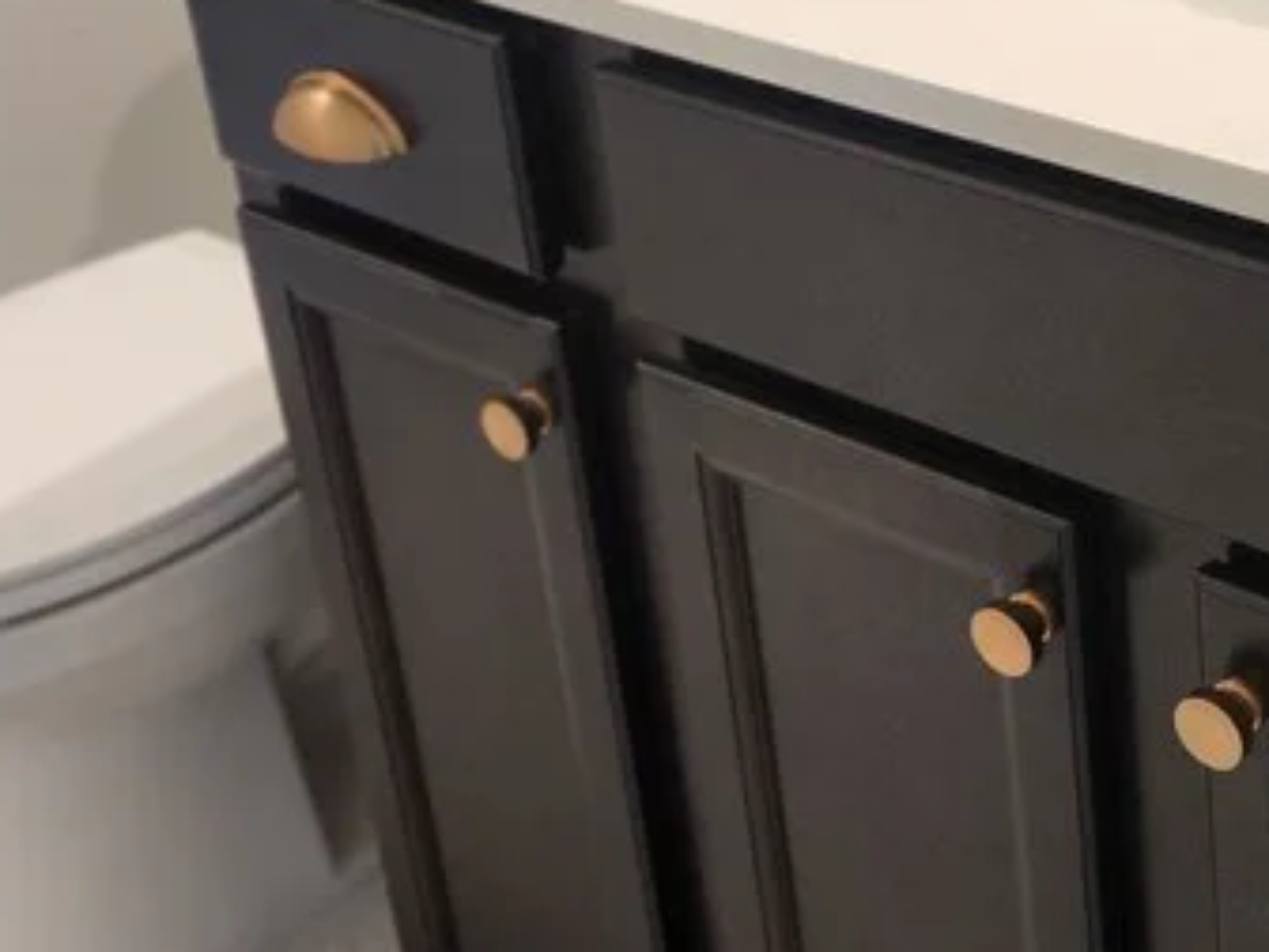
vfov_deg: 20.5
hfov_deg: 27.3
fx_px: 2566
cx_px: 974
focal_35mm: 70
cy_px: 79
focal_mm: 5.4
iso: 125
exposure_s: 1/120
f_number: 1.8
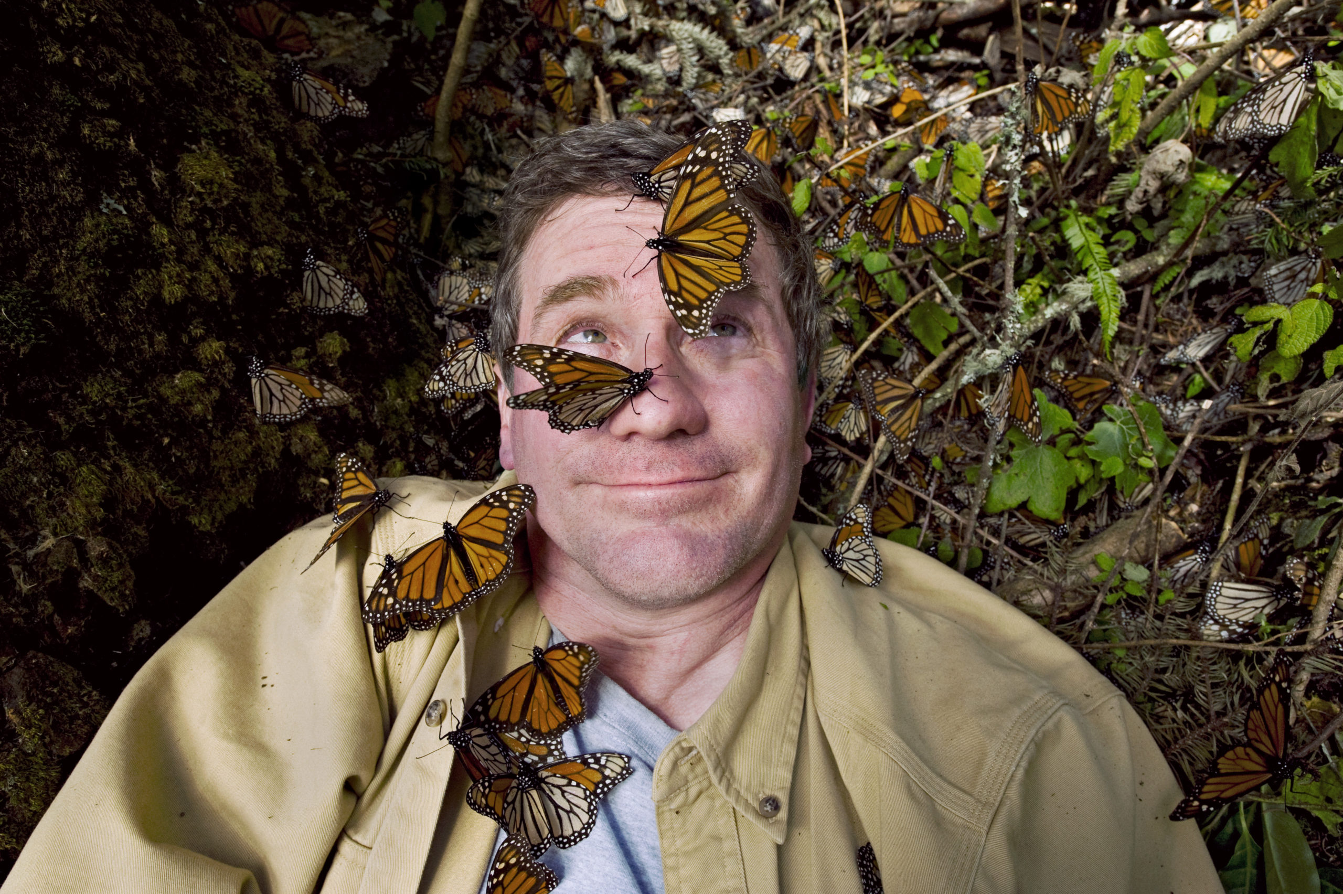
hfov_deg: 76.1
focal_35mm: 23
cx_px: 672
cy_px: 447
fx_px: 858
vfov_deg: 55.1
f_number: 9
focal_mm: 23
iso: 1600
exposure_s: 1/160
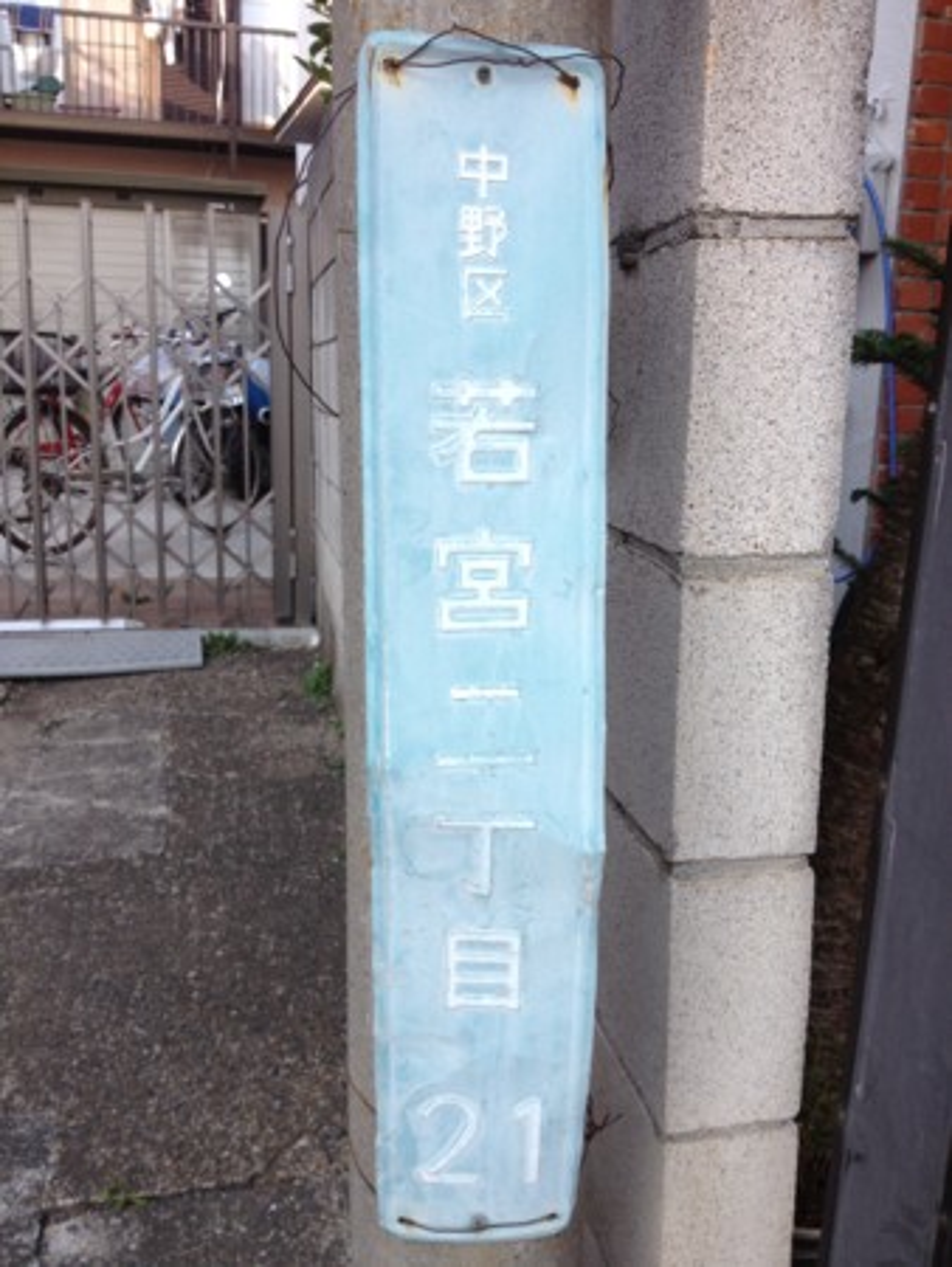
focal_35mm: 35
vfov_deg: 52.6
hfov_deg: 40.7
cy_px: 634
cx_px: 476
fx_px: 1282
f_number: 2.4
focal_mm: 4.28
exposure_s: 1/310
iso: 64
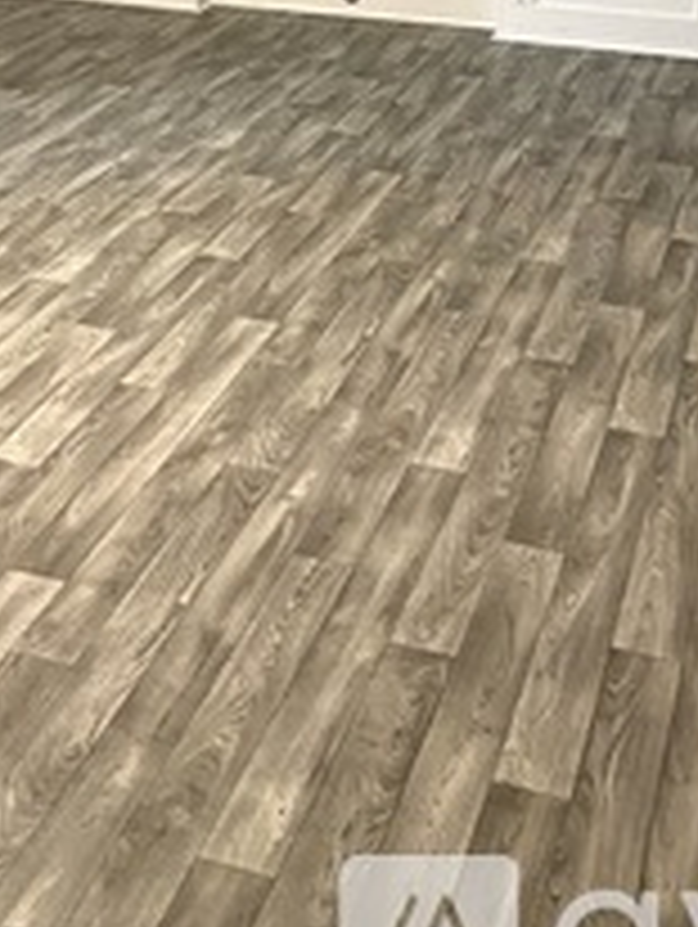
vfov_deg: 28.0
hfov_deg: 23.2
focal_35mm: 63
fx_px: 1690
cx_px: 223
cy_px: -90
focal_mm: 4.25
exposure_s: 1/30
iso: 500
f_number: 1.8
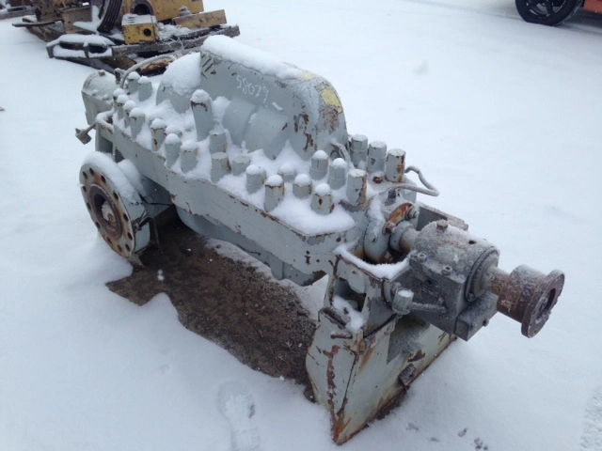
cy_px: 226
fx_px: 574
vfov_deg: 42.9
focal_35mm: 33
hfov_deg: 55.4
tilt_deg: -34.8
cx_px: 301
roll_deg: -0.1
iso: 50
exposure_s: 1/713
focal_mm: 4.12
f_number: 2.4
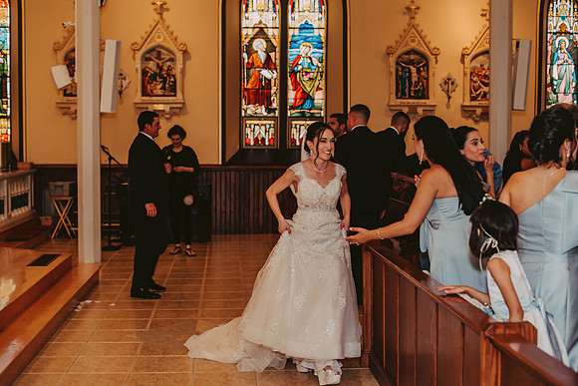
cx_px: 289
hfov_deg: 39.6
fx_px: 803
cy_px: 193
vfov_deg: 27.0
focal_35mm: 50
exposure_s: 1/125
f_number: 2.8
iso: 800
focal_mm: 50
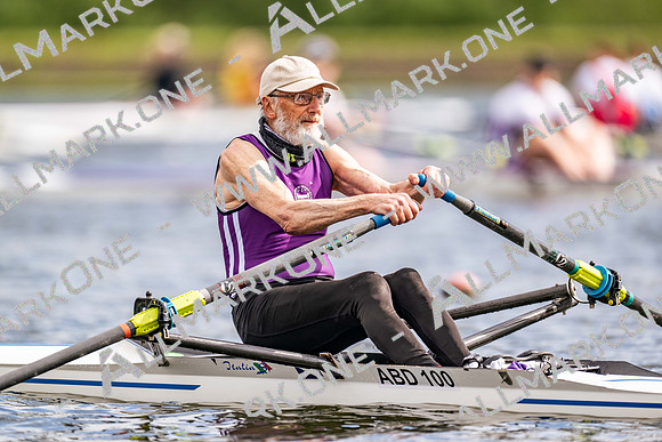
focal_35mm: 600
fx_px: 11035
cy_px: 221
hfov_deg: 3.4
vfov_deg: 2.3
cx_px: 331
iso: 280
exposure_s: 1/2500
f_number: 4
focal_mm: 600
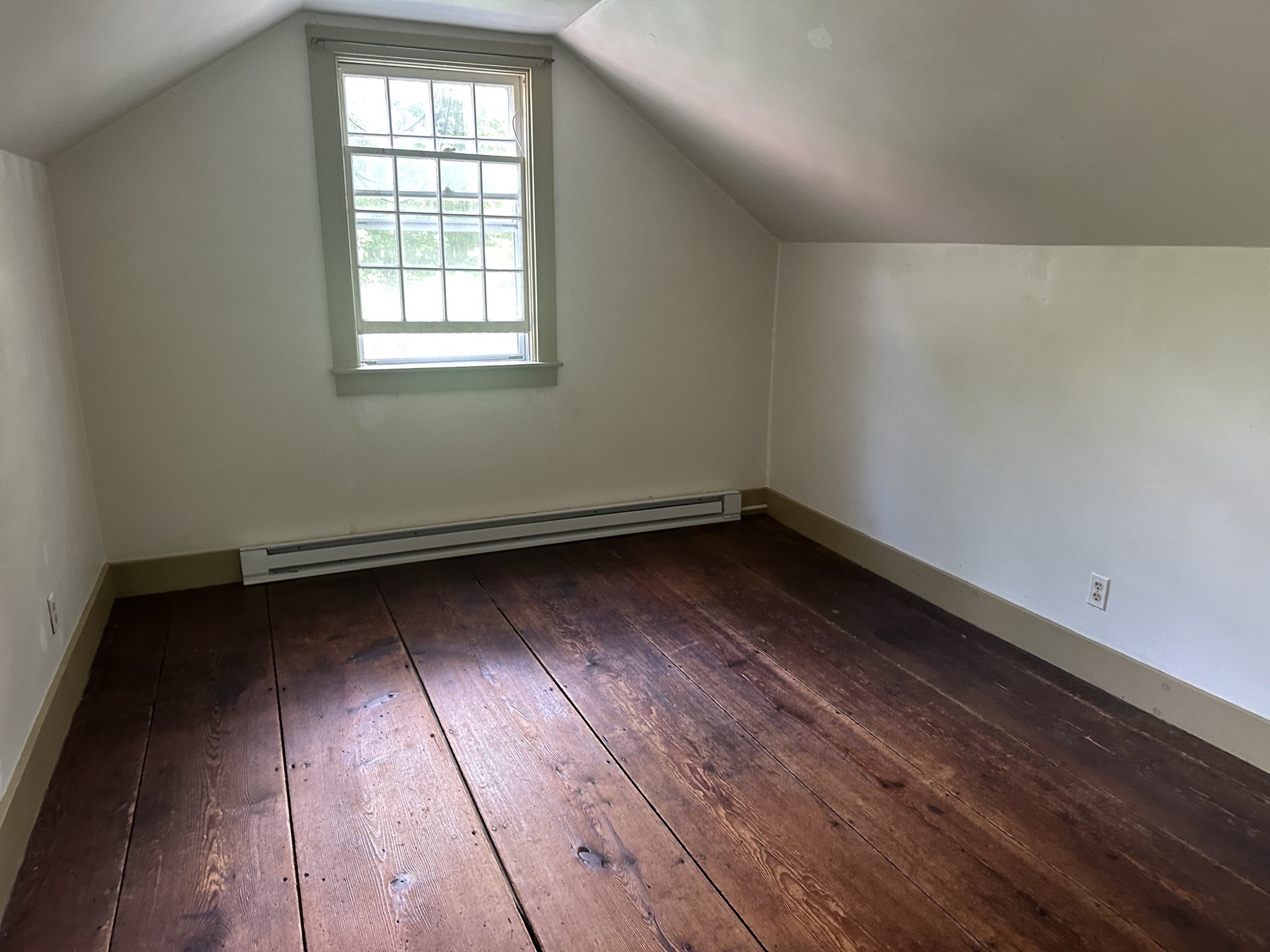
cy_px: 476
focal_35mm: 24
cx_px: 635
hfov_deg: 71.6
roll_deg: +0.3
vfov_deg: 56.8
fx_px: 881
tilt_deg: -15.3
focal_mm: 6.86
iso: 400
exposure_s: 1/60
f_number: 1.78
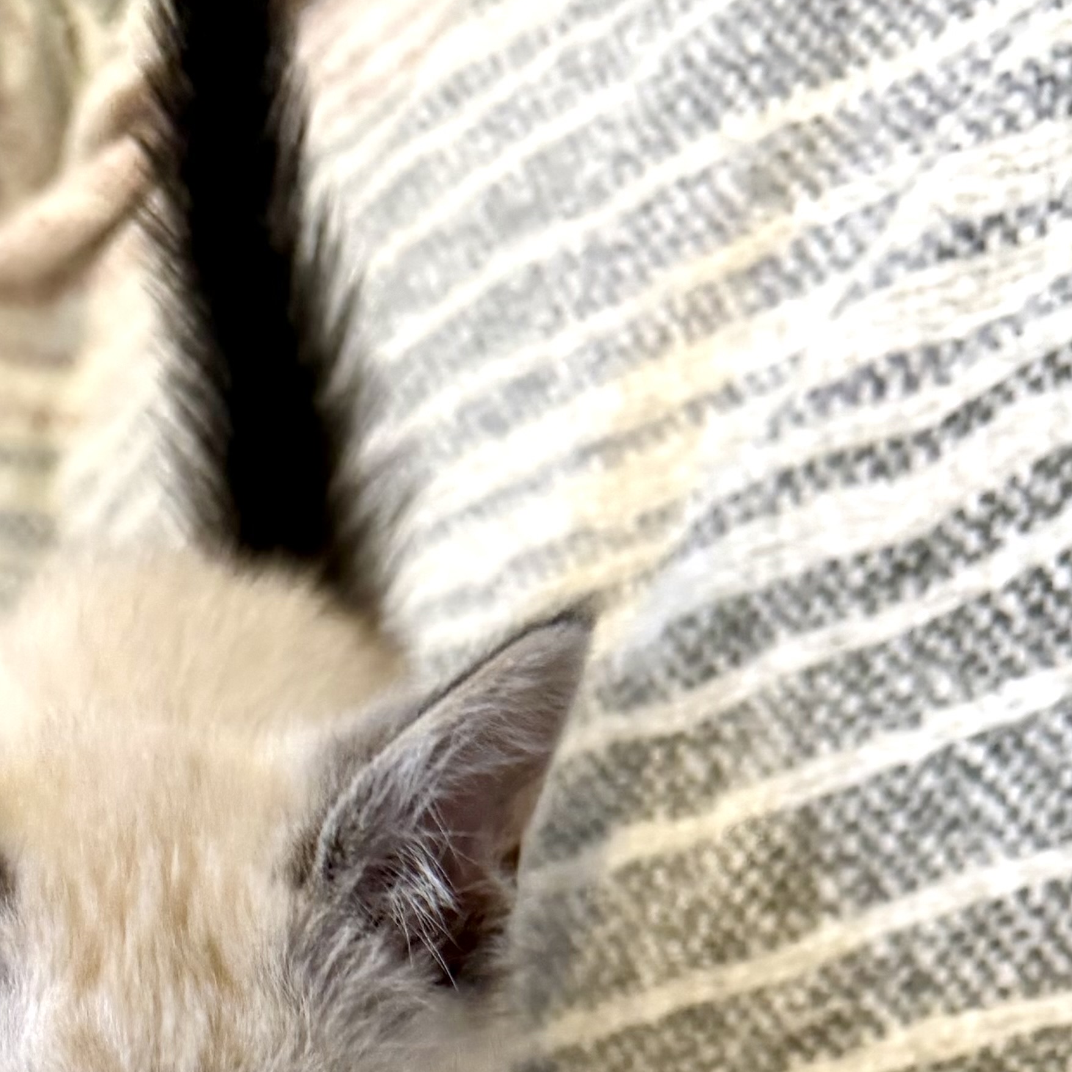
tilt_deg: -28.9
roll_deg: -2.4
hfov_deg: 24.1
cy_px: 1613
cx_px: 57
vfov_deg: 21.1
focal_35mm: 69
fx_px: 2418
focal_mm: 6.76
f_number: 1.78
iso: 200
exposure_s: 1/120
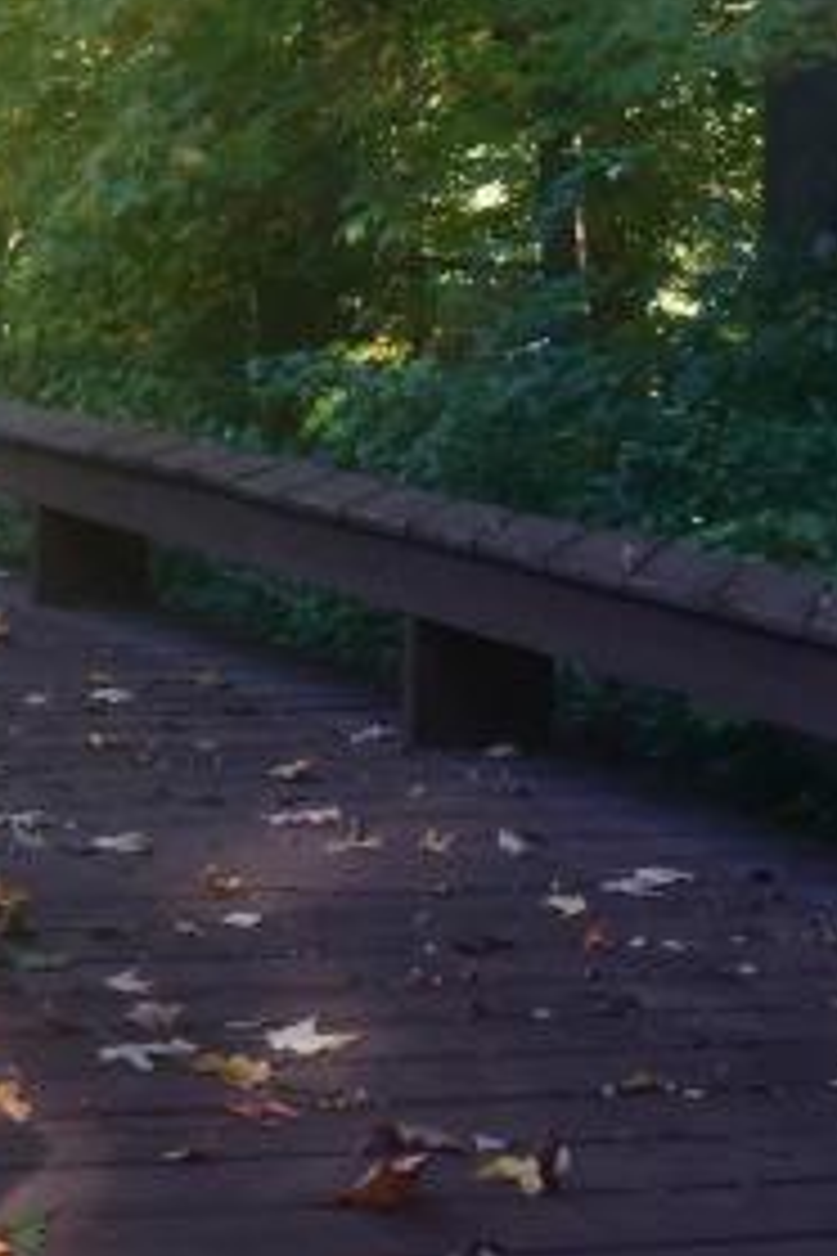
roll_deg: -1.7
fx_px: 2894
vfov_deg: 24.2
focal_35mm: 83
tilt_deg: -0.3
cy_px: 324
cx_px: -423
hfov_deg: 15.2
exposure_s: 1/178
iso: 32
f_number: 2.2
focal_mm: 4.15
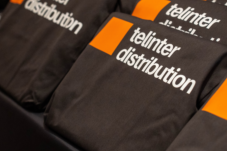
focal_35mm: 117
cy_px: 73
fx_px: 738
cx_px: 116
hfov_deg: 17.5
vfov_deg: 11.7
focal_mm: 75
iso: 3200
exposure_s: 1/200
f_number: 3.5
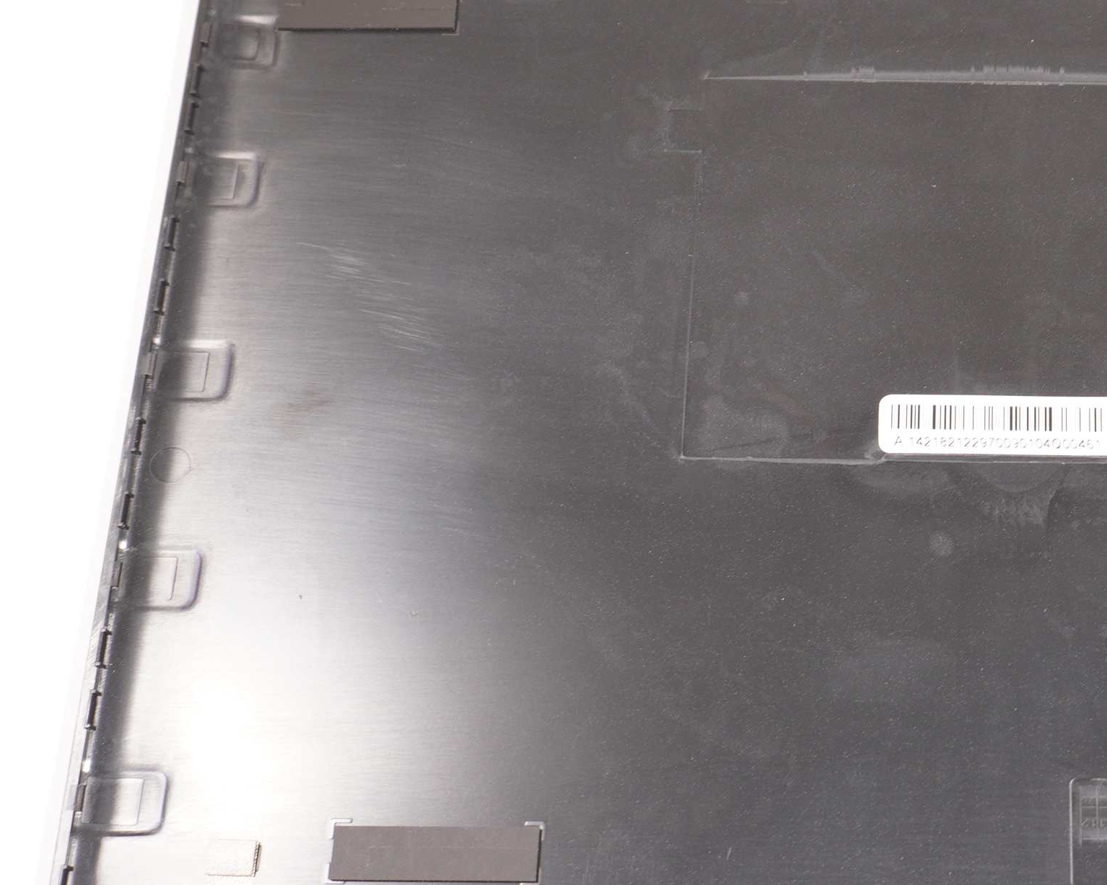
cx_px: 966
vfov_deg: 26.2
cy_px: 501
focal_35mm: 58
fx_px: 1897
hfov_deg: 31.2
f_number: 5.6
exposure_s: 1/40
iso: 400
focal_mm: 21
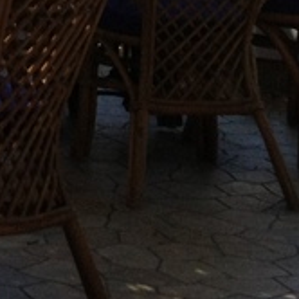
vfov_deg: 7.5
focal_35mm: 224
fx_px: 2189
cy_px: -317
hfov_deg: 7.2
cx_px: -465
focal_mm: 4.28
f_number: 2.4
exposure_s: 1/368
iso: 50
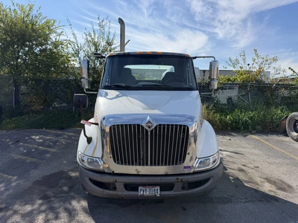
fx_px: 207
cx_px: 149
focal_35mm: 24
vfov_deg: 56.8
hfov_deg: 71.6
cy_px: 112
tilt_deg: -0.4
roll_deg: -2.6
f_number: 1.78
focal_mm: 6.76
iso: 80
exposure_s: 1/4673
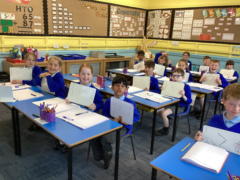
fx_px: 215
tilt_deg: -14.3
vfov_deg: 45.4
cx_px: 120
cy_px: 90
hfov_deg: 58.4
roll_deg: -3.7
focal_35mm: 31
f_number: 2.4
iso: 160
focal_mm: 3.3
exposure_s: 1/50
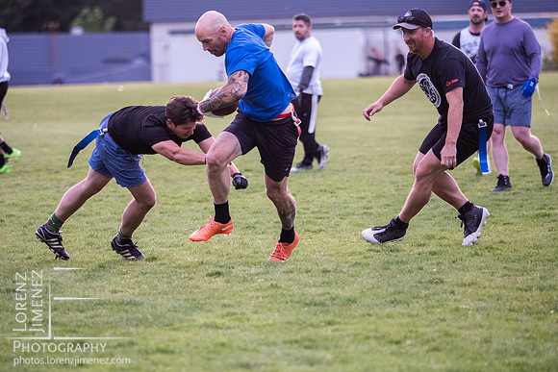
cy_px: 209
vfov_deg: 4.4
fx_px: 4837
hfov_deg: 6.6
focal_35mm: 312
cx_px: 279
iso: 2000
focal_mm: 150
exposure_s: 1/1250
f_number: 2.8
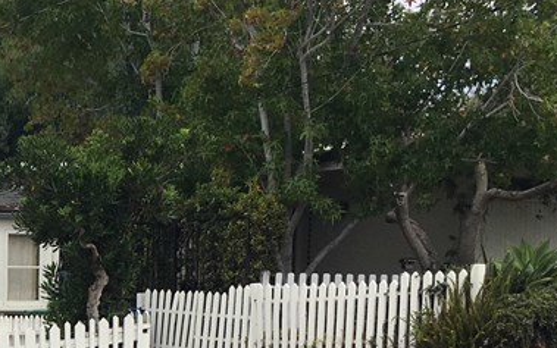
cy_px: 374
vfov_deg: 15.4
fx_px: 1260
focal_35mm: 83
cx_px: -128
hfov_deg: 22.7
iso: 25
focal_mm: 4.15
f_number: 2.2
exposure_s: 1/2024
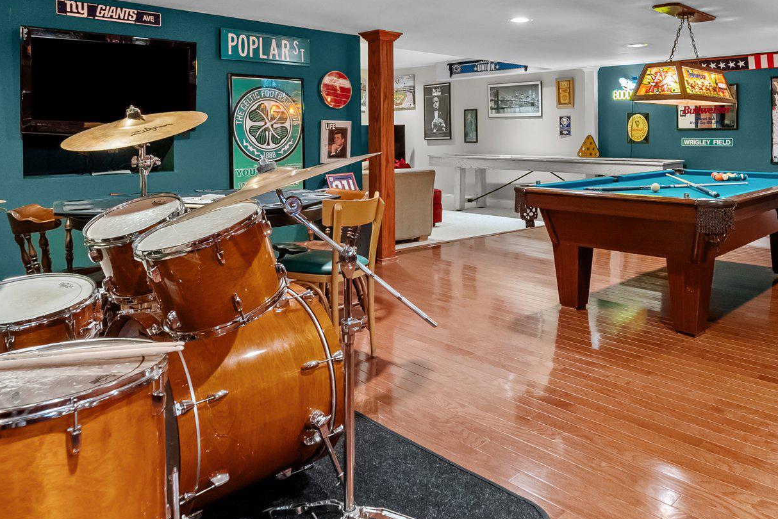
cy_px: 154
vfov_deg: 46.8
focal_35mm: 27
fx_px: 584
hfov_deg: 66.7
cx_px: 469
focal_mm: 16
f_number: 8
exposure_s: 1/5
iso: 4000
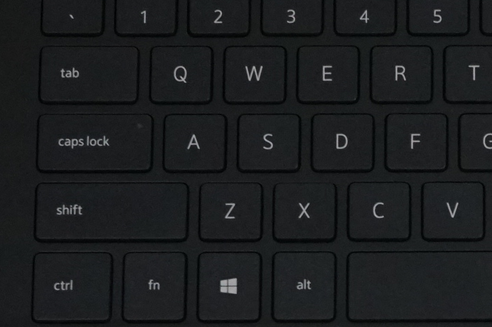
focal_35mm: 172
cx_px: 538
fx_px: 2348
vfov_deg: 7.9
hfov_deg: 11.8
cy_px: 344
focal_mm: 40
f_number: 7.1
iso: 3200
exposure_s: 1/250
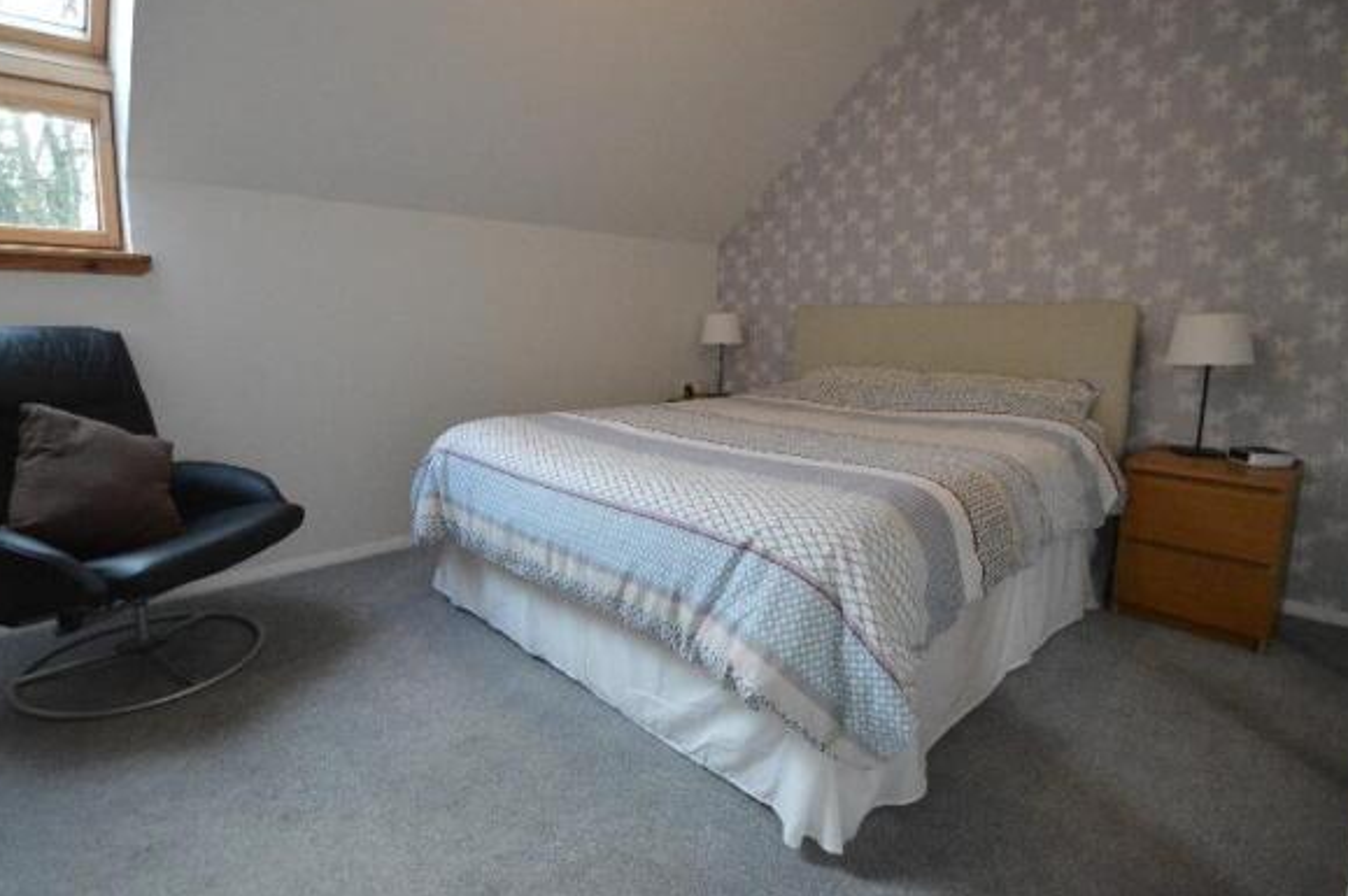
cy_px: 403
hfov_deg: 93.3
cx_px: 652
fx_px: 636
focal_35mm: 17
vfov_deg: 70.2
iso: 3200
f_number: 3.5
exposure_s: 1/500
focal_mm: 10
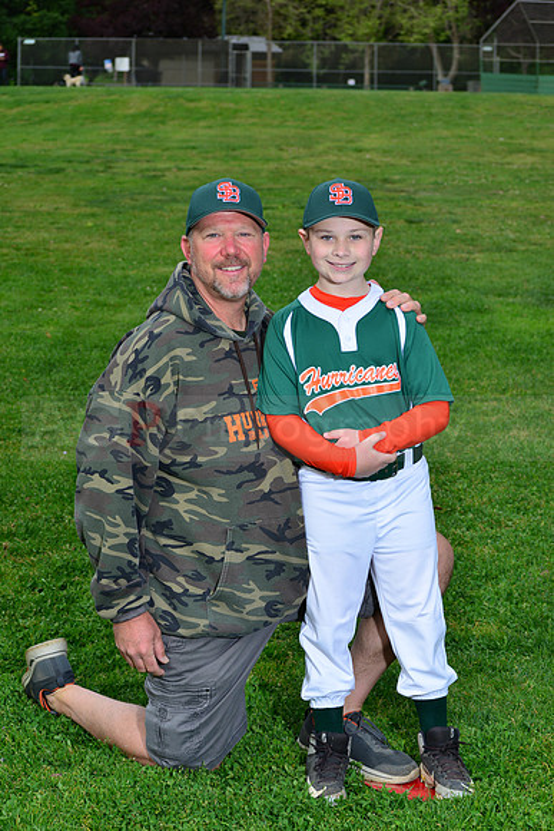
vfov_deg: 25.4
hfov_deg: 17.1
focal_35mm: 80
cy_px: 416
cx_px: 277
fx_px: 1845
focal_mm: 80
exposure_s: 1/200
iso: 200
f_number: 10
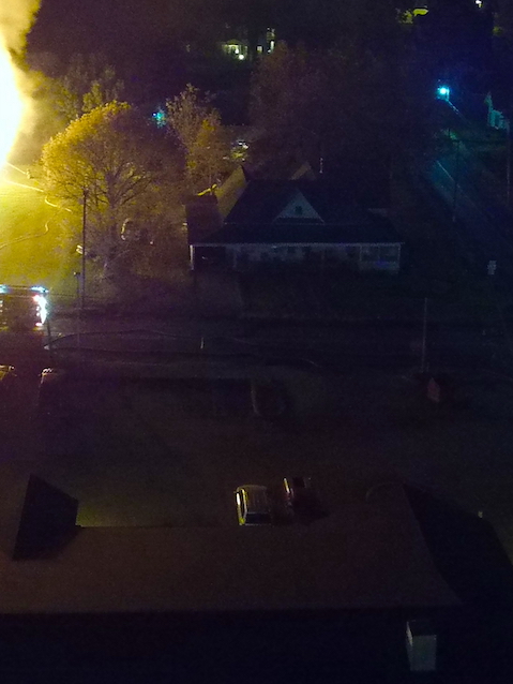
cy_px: 100
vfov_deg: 38.3
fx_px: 928
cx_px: 223
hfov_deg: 30.9
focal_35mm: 47
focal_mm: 3.61
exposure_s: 1/5.16
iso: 1323
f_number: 2.8
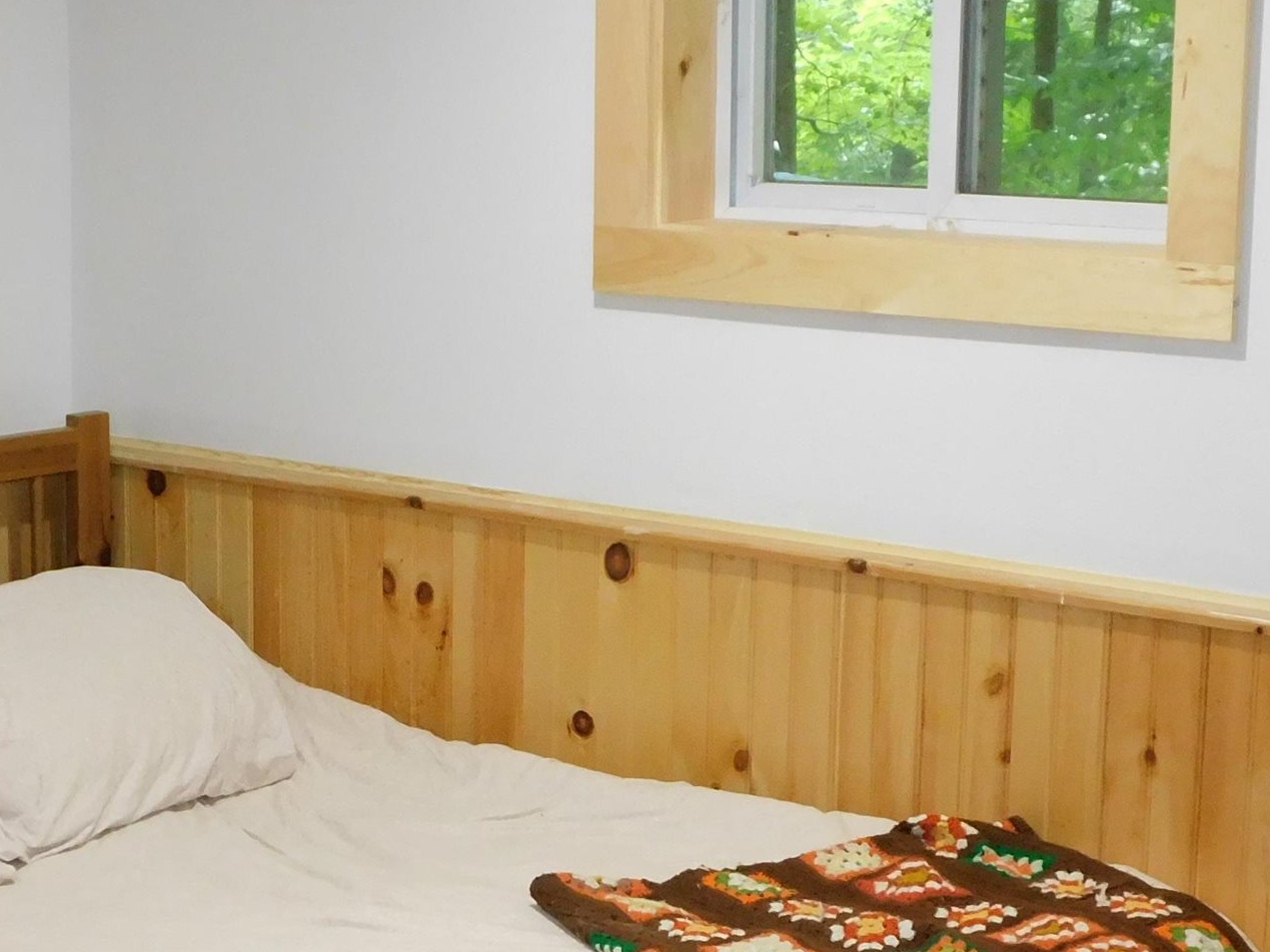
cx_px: 388
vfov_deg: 16.9
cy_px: 698
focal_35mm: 87
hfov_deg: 22.4
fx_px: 3192
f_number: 3.5
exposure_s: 1/20
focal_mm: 6.3
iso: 400
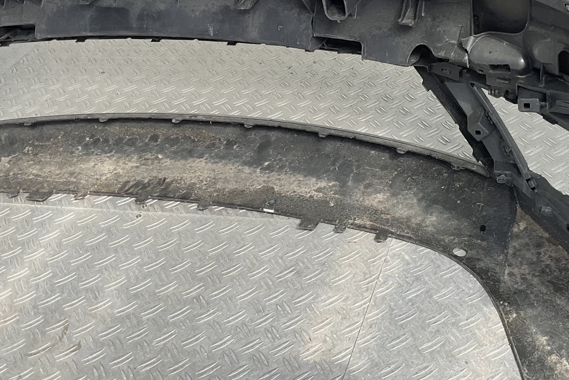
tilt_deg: -35.5
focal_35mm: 53
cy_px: 149
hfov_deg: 37.1
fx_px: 838
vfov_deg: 25.5
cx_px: 384
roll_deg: +8.7
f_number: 1.8
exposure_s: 1/242
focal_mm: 3
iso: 16
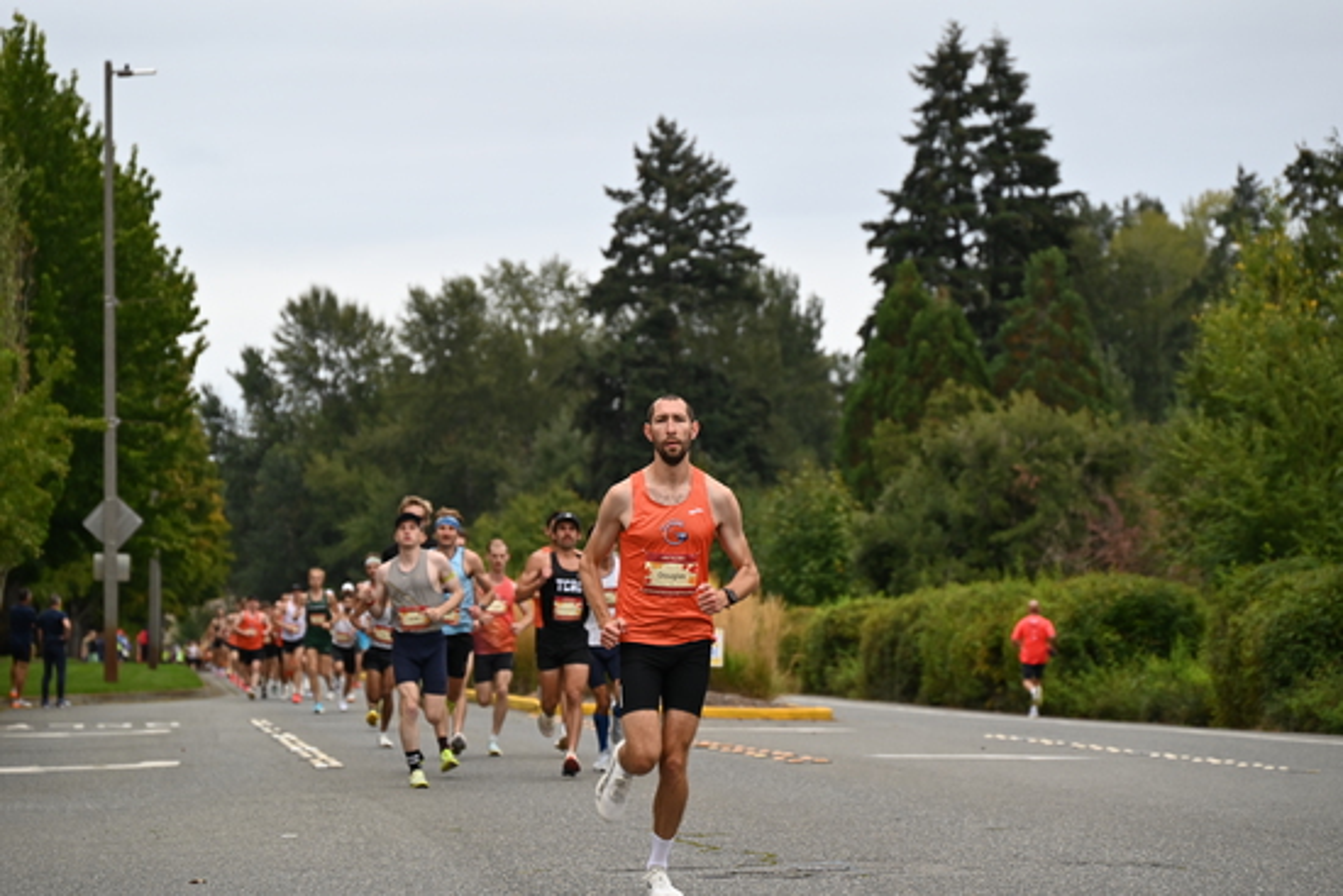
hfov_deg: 14.6
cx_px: 672
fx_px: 5224
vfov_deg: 9.8
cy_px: 448
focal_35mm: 140
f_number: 6.3
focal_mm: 140
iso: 640
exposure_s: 1/250
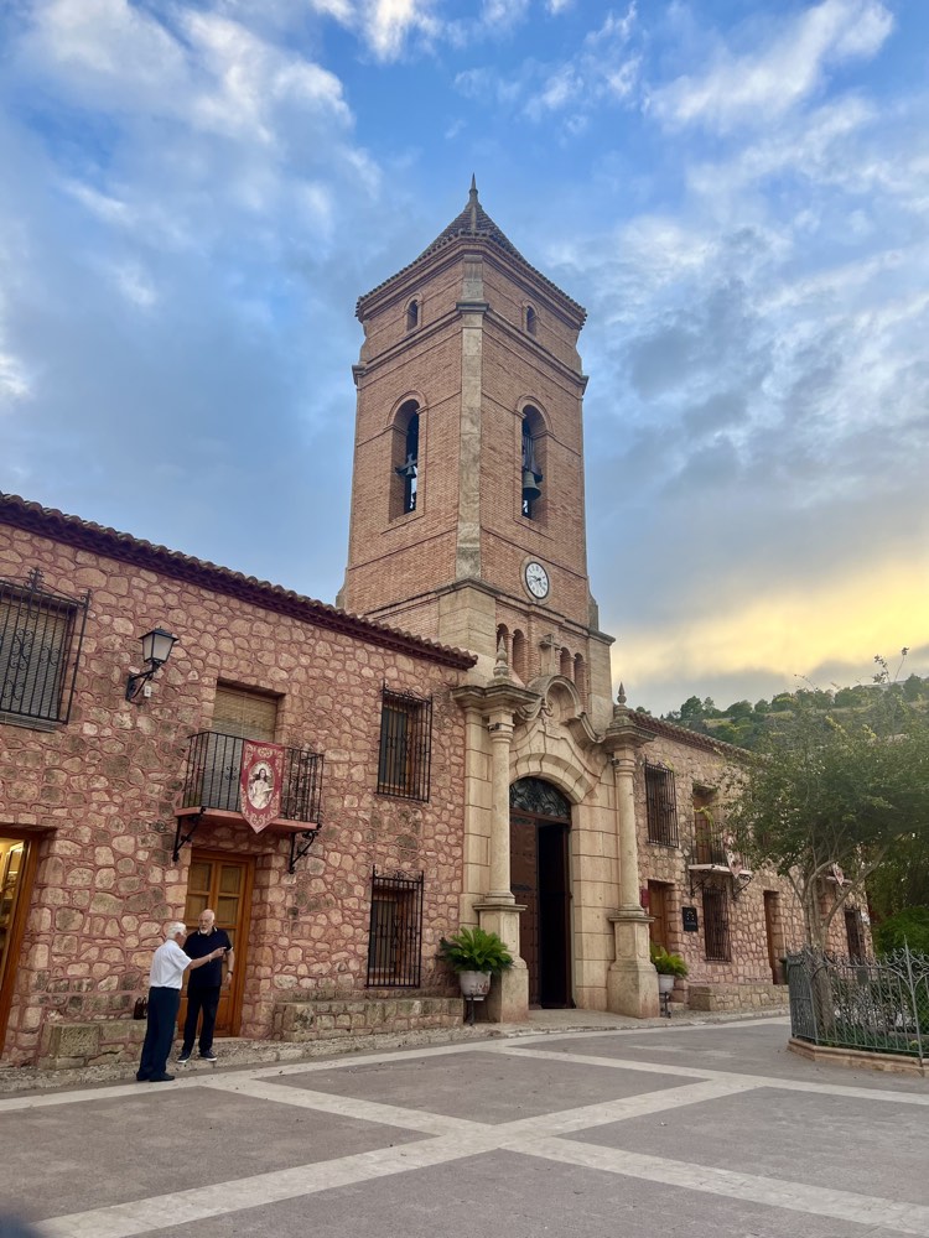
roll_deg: -1.0
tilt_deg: +20.6
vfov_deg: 67.3
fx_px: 930
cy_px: 619
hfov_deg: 53.1
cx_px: 464
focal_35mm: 26
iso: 50
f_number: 1.5
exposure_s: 1/473
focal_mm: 5.7
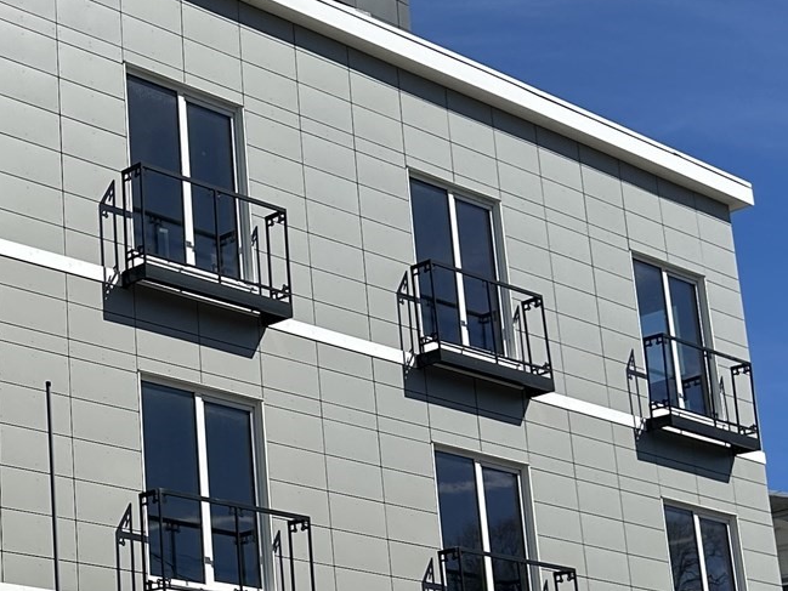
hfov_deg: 22.3
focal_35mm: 82
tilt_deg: +14.1
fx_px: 1867
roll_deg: +1.2
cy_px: 477
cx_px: -120
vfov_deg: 17.8
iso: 50
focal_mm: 5.7
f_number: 1.5
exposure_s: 1/8000
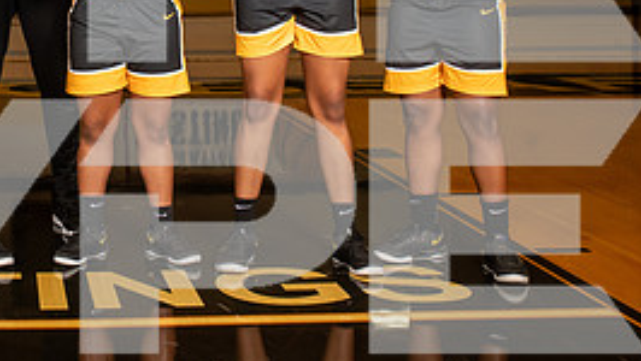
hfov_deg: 27.7
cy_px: -64
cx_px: 41
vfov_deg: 16.0
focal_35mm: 73
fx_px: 1242
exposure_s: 1/400
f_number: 7.1
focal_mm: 32
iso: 640
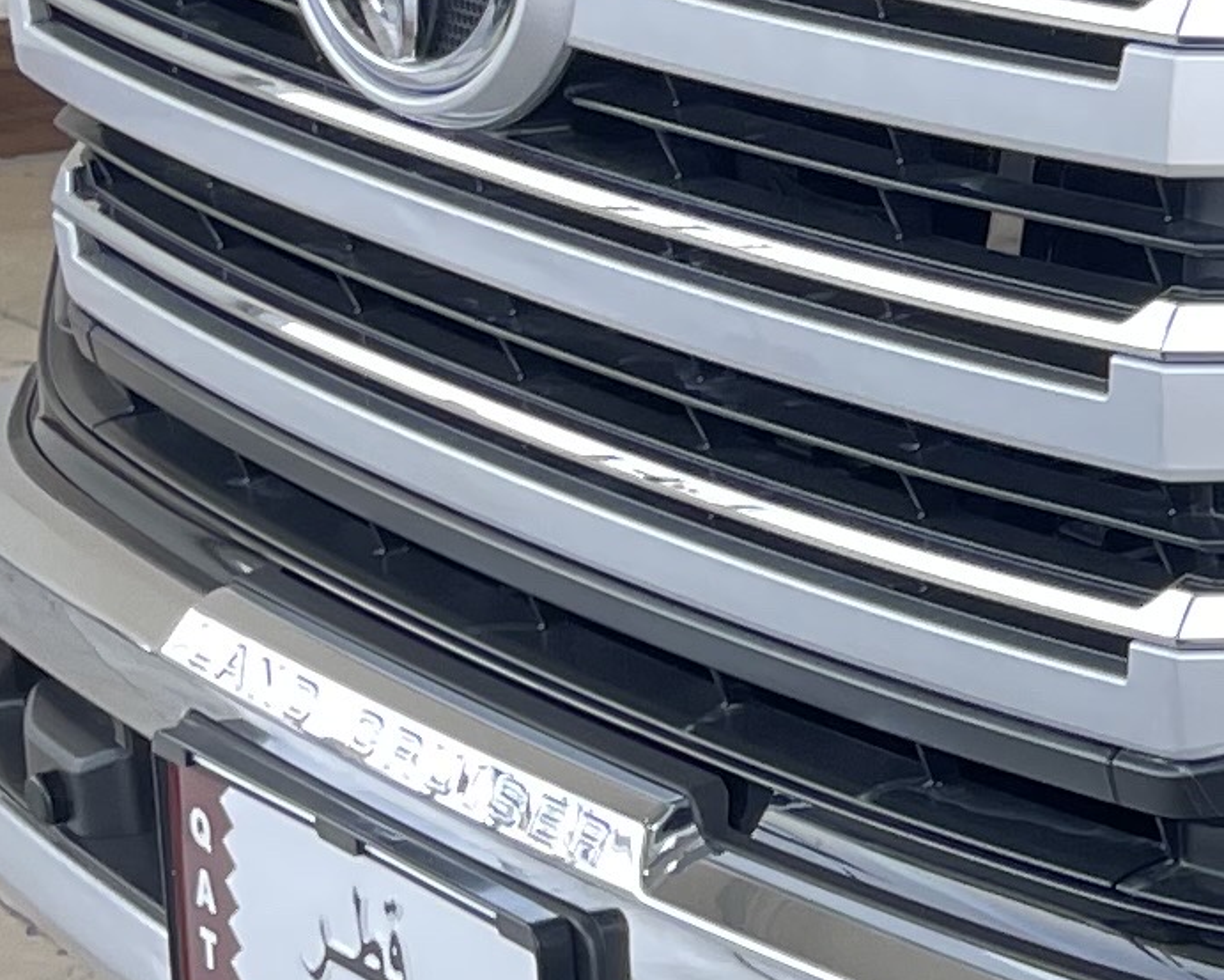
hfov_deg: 10.8
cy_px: 333
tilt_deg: -15.0
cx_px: 3100
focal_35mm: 148
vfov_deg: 10.4
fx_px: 5362
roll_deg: -0.7
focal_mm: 4.2
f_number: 1.6
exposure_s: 1/121
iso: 32
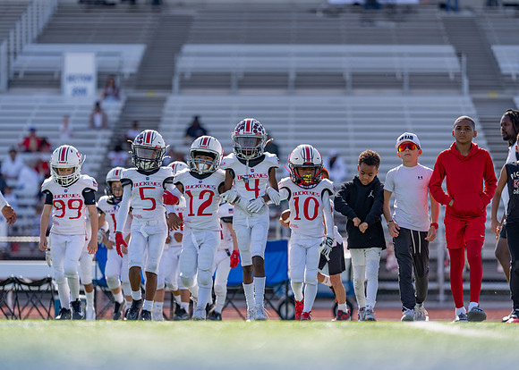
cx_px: 260
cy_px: 185
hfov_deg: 14.2
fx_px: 2085
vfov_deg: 10.2
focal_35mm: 141
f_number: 1.8
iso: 100
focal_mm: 135
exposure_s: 1/5000
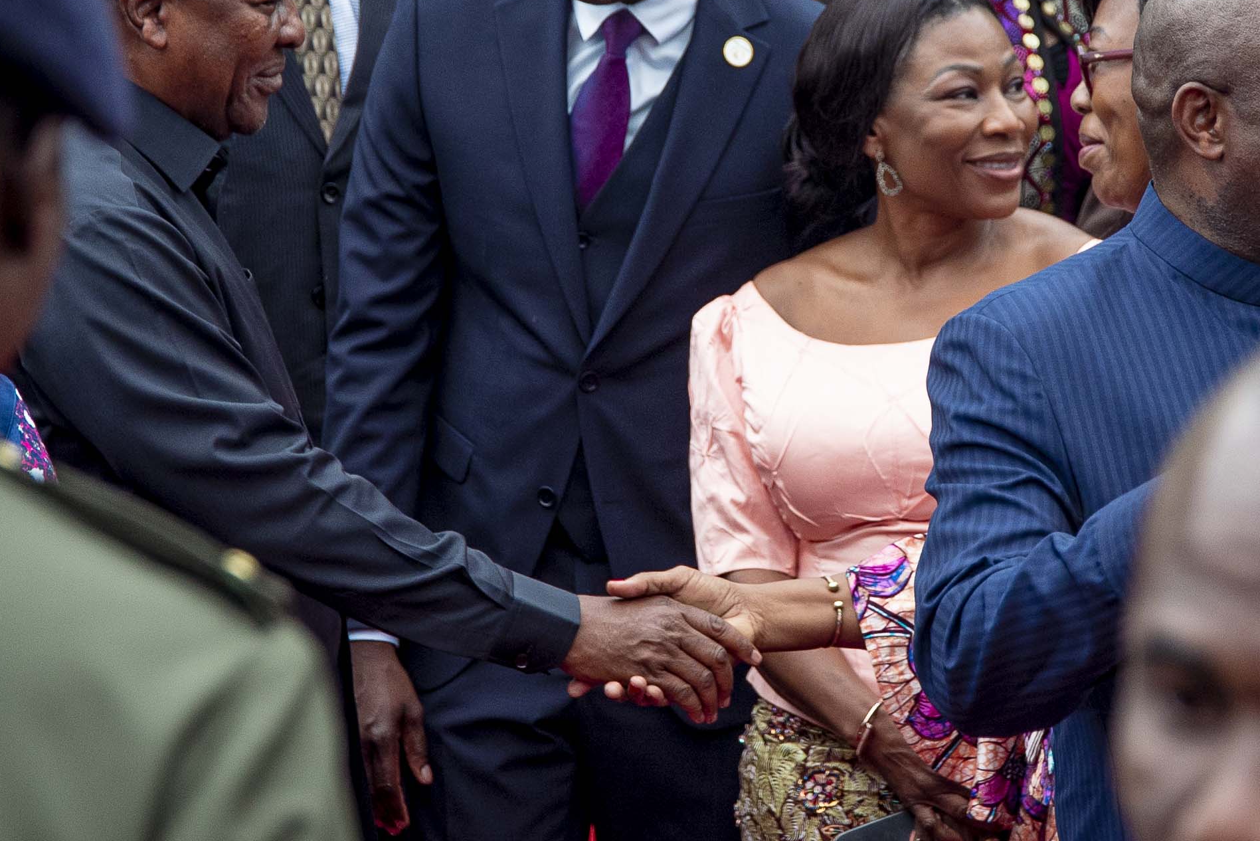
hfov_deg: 9.3
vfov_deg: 6.2
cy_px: 262
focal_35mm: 222
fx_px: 7772
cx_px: 803
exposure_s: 1/800
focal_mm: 70
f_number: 4
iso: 250
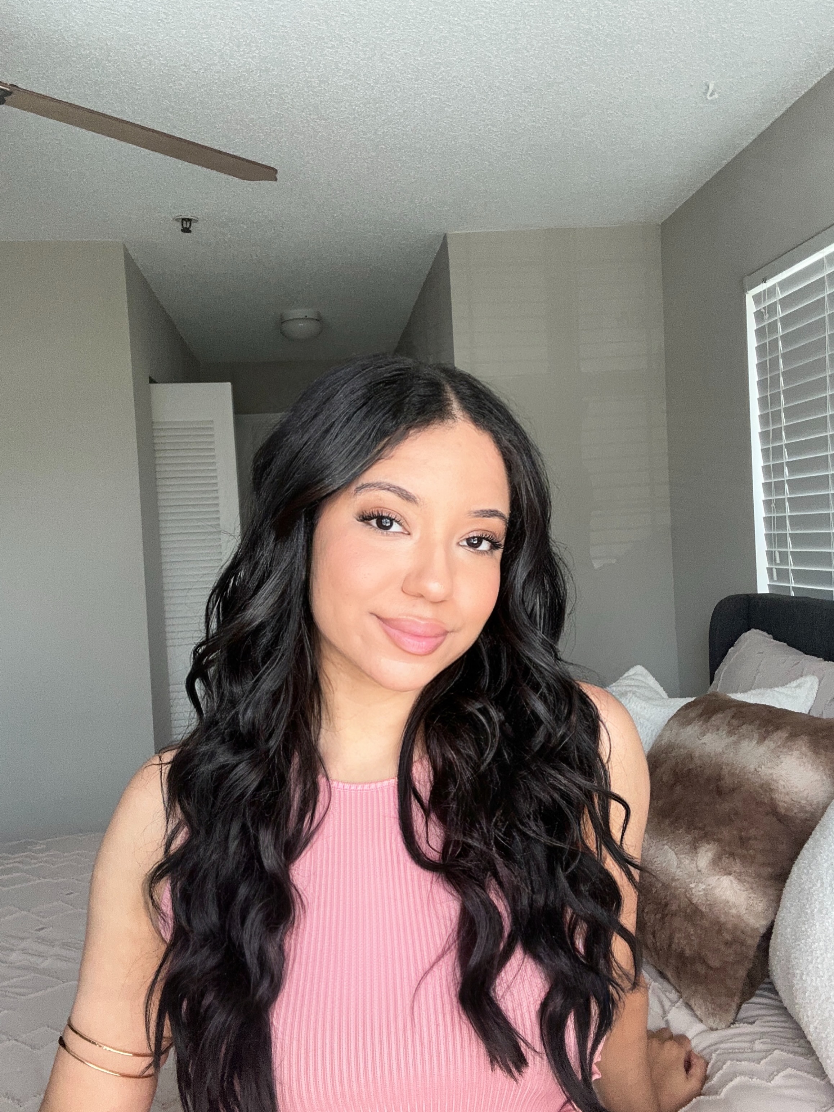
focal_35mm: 30
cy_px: 556
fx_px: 964
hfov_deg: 46.8
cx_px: 417
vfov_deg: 60.0
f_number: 1.9
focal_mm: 2.69
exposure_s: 1/121
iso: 50
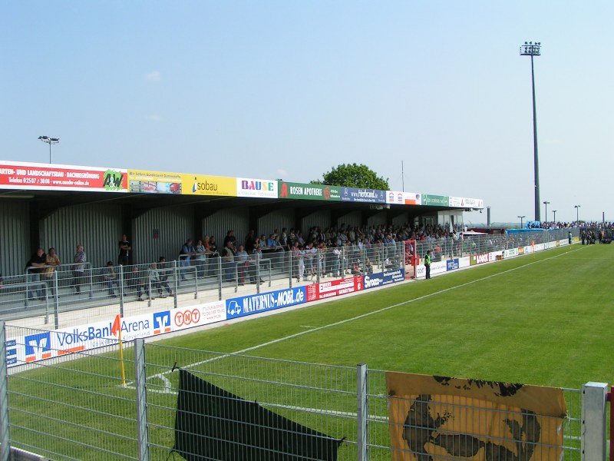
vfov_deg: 36.8
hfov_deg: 47.9
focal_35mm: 39
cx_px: 307
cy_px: 230
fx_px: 692
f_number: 5.6
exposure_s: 1/500
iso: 50
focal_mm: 6
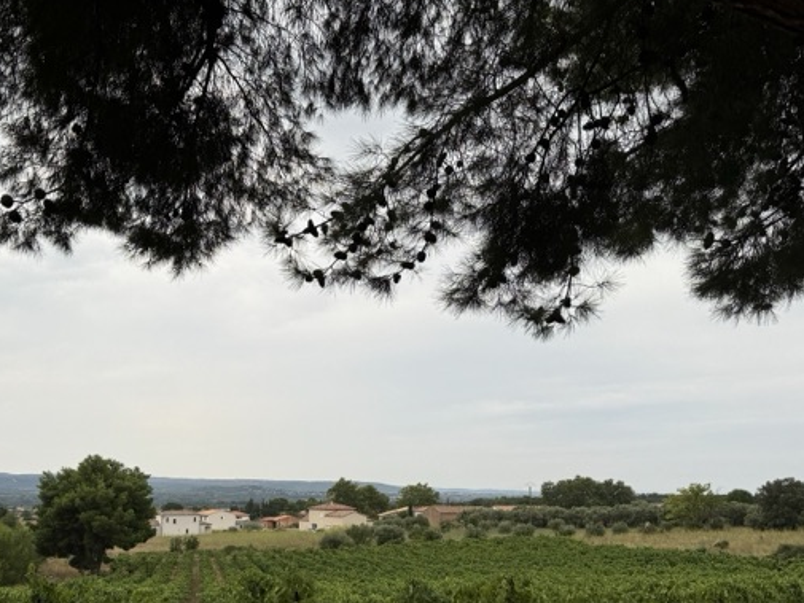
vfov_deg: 37.3
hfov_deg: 48.5
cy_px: 406
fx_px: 883
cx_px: 298
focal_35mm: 38
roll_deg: -0.5
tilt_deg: +4.8
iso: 80
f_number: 1.78
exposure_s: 1/1488
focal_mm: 6.76
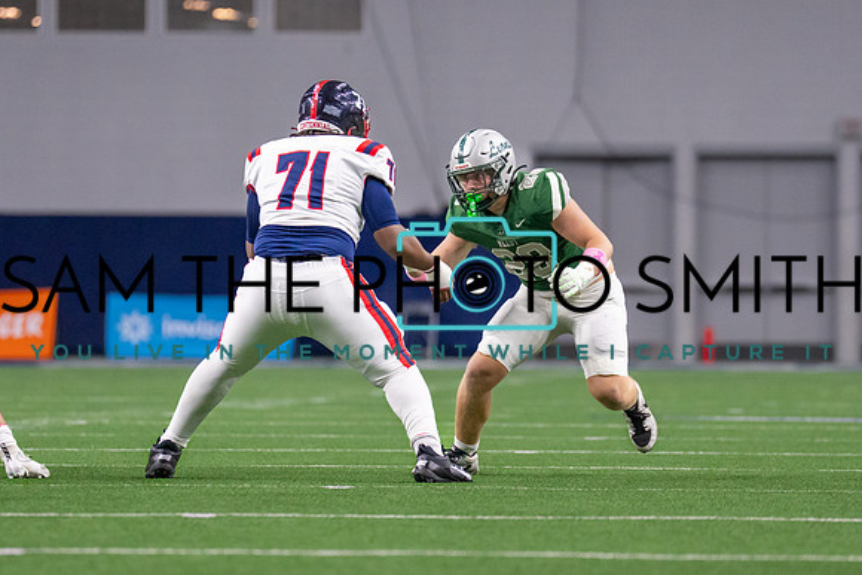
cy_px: 276
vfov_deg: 3.5
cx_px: 486
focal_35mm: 389
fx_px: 9310
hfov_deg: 5.3
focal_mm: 200
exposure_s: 1/1000
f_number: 2.8
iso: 2500
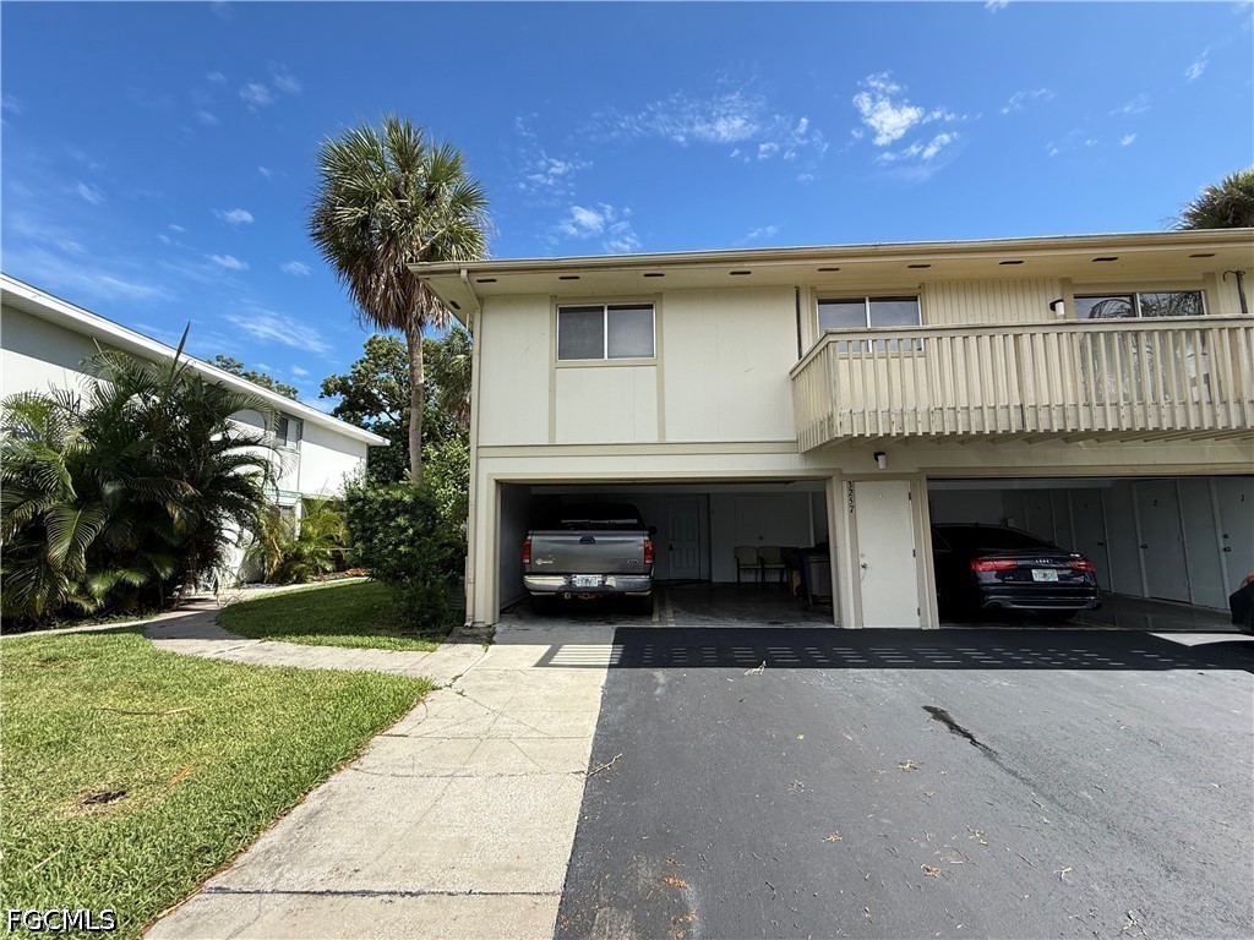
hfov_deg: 102.1
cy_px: 470
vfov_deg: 85.7
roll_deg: -0.1
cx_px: 627
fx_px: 507
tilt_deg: +6.8
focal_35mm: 14
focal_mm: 2.22
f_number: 2.2
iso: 50
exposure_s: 1/1105
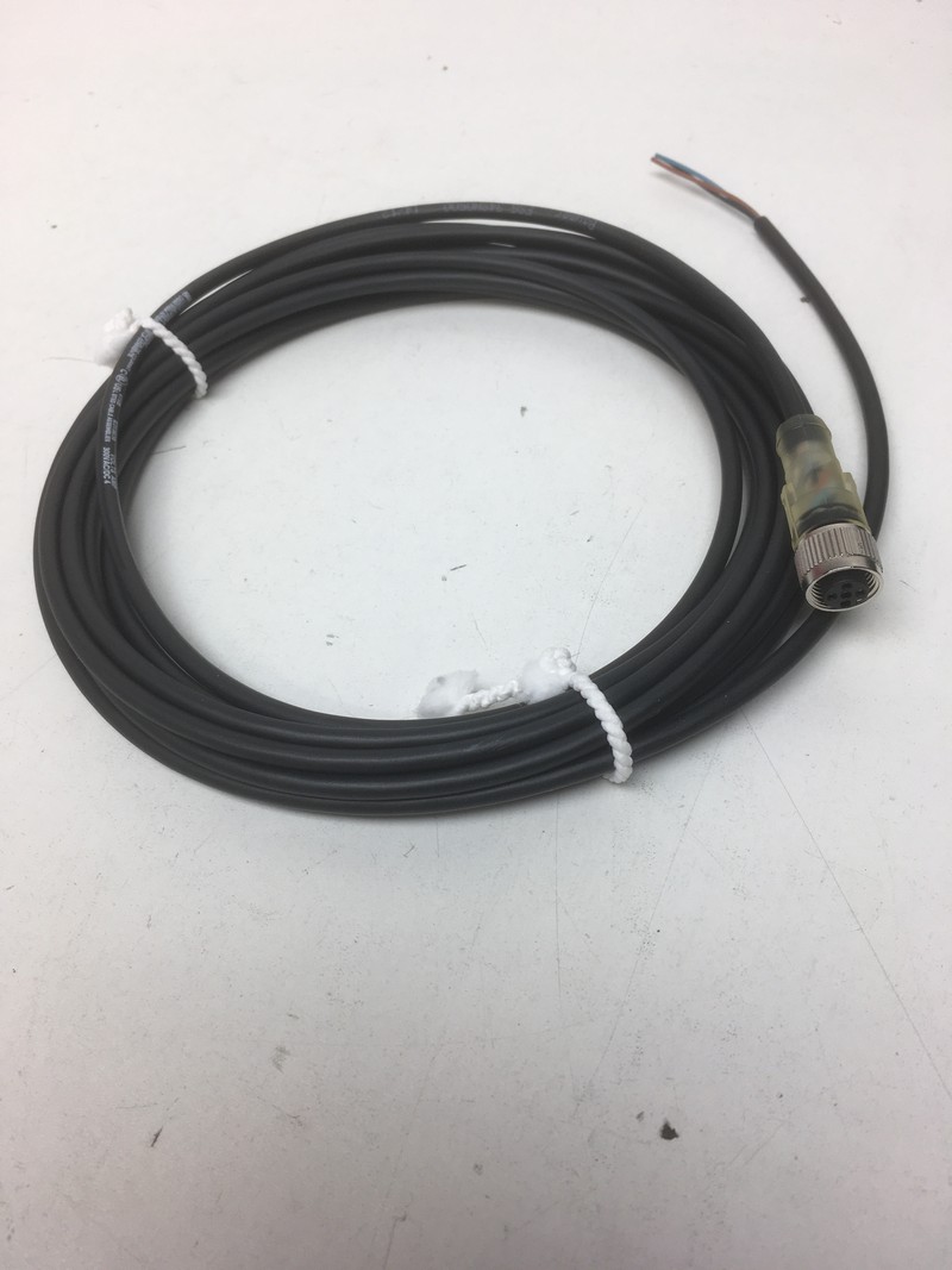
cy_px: 635
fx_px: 1064
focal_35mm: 29
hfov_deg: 48.2
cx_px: 476
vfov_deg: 61.7
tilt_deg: -49.4
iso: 25
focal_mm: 4.15
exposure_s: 1/100
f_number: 2.2
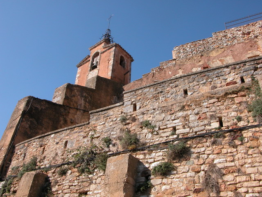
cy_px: 98
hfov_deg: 52.6
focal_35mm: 35
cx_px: 131
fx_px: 265
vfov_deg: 40.7
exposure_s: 1/288
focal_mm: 8.9
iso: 100
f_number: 6.3
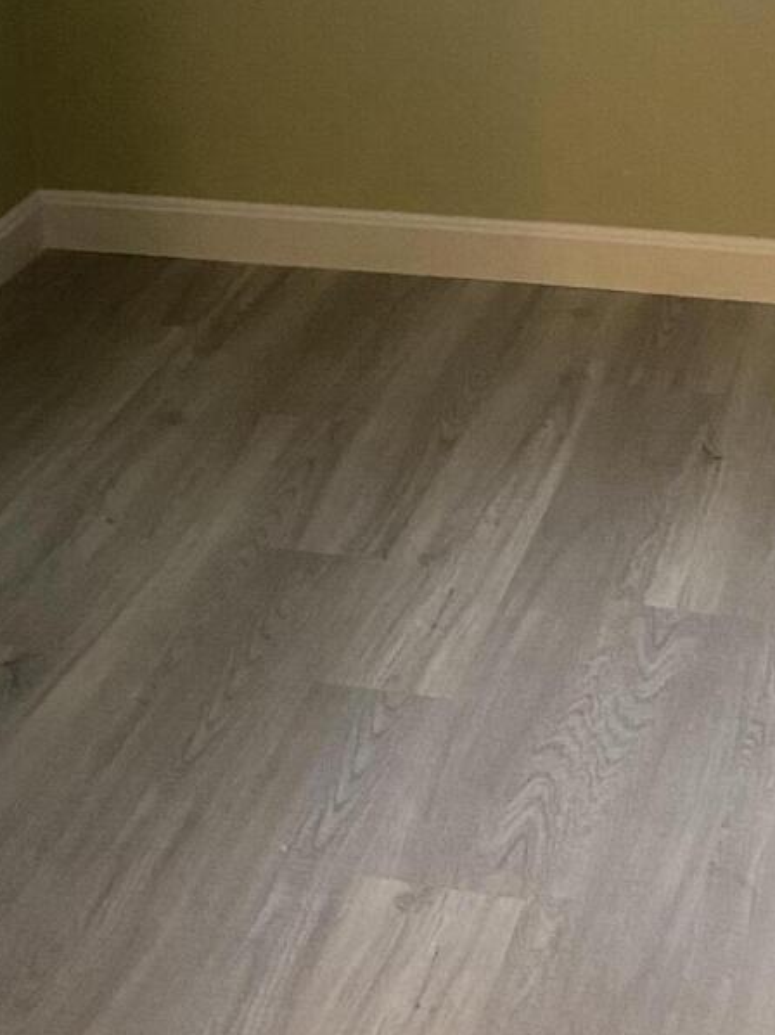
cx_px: 427
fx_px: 2599
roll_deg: +2.5
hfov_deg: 17.0
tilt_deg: -10.9
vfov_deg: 20.9
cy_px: -239
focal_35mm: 87
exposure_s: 1/60
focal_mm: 4.25
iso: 320
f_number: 1.8
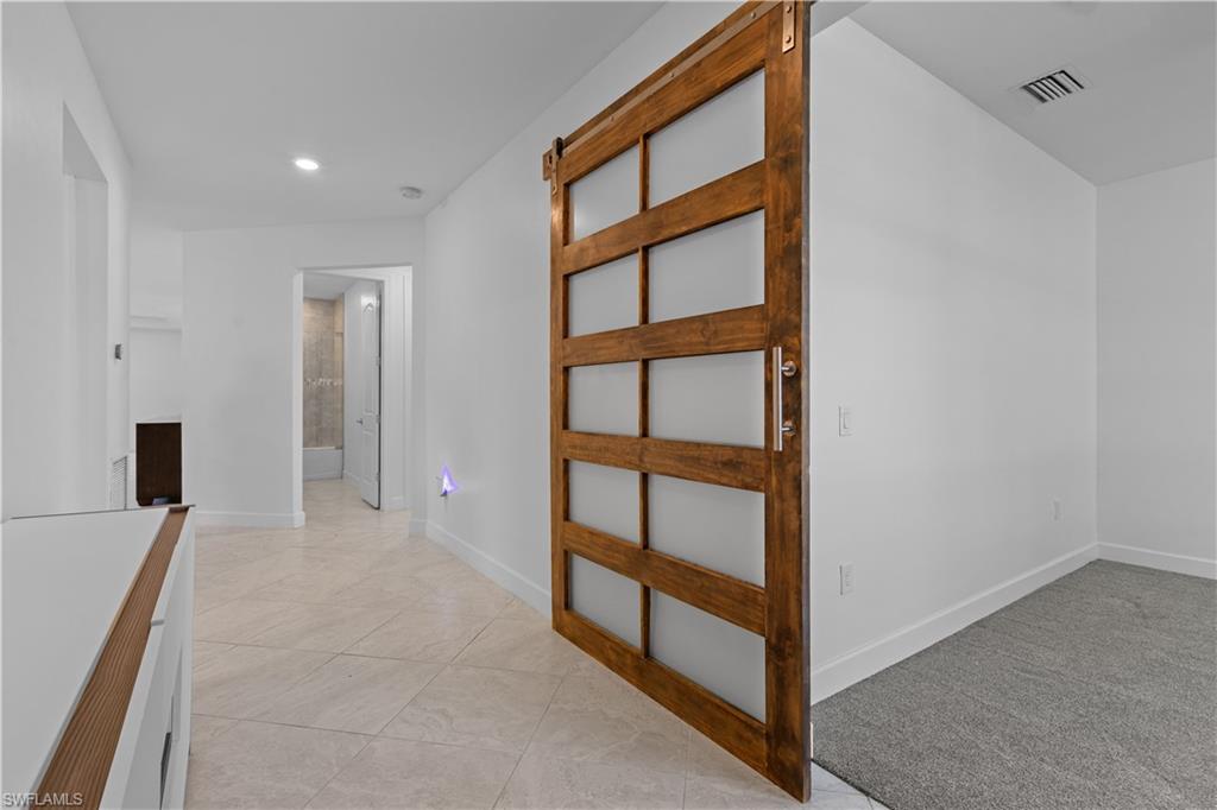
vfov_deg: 73.7
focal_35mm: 16
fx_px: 541
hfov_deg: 96.8
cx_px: 608
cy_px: 405
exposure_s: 1/15
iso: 400
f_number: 8
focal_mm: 16
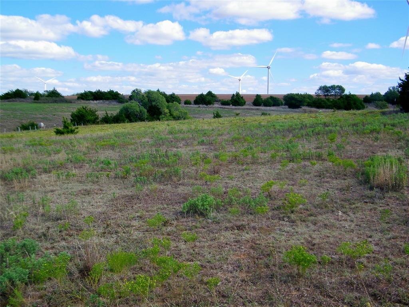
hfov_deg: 45.8
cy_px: 154
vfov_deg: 35.1
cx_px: 204
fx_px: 484
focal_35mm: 41
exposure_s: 1/160
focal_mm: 7.2
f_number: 7.6
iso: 80
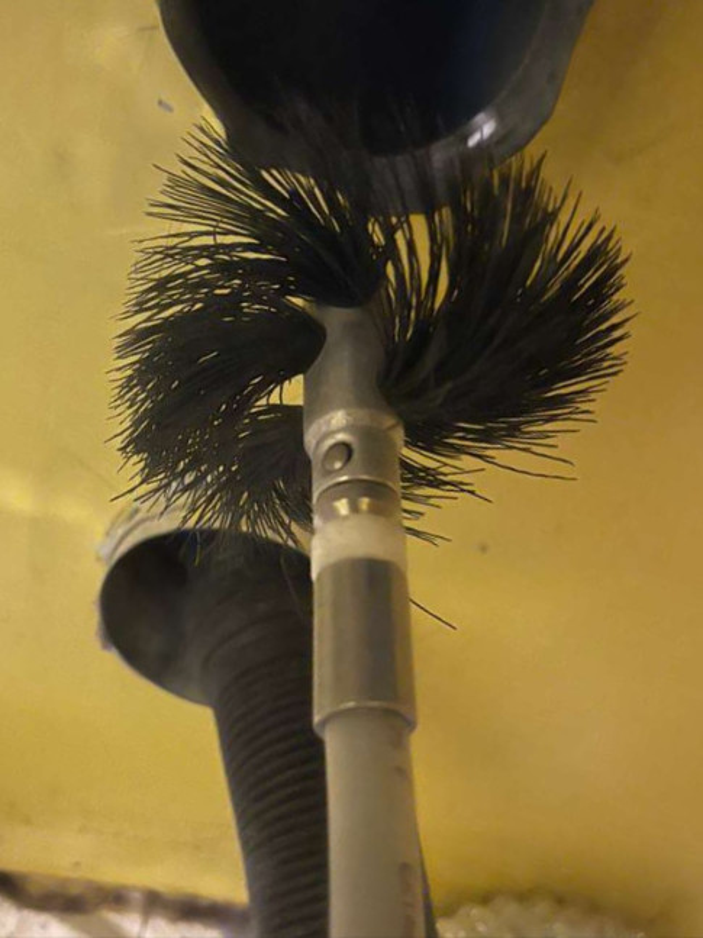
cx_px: 352
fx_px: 1544
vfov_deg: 33.8
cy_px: 469
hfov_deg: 25.7
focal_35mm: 57
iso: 20
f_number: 2.8
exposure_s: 1/23
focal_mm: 6.6
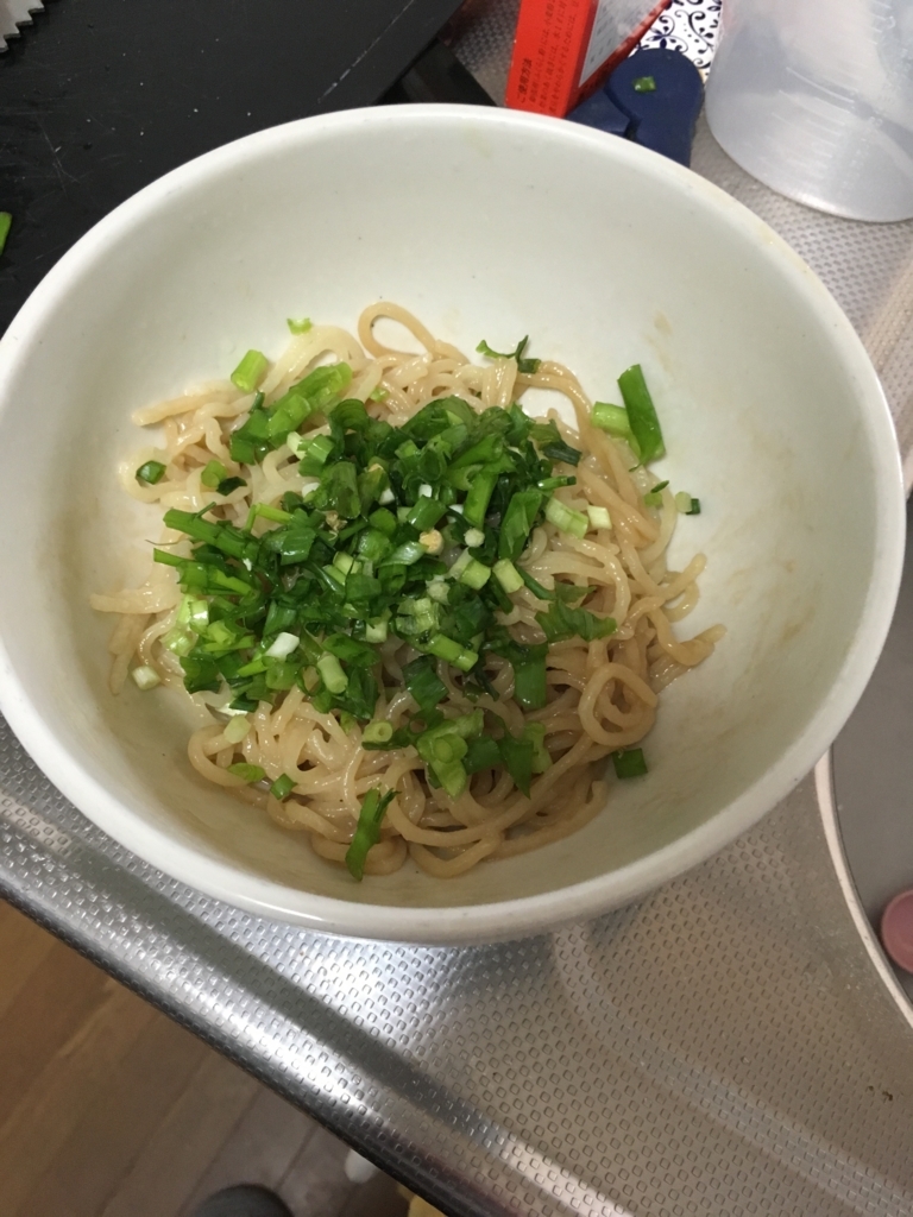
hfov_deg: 48.2
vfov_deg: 61.7
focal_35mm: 29
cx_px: 456
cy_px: 608
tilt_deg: -66.4
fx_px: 1020
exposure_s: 1/24
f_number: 2.2
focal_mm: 4.15
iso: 200
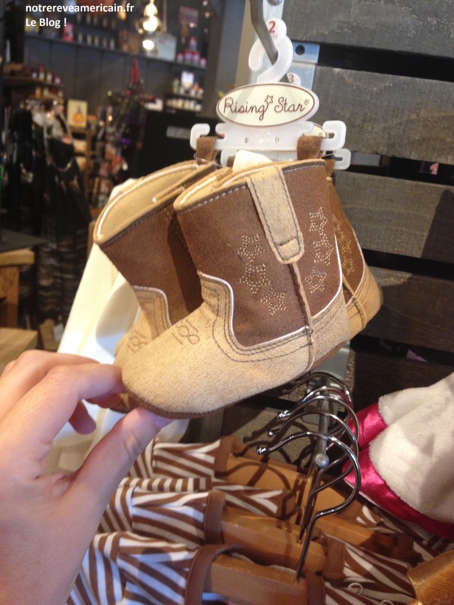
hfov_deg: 42.9
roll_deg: -7.7
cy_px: 302
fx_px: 577
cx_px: 227
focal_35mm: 33
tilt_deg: -17.0
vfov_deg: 55.4
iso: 125
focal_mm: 4.12
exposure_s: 1/20
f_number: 2.4
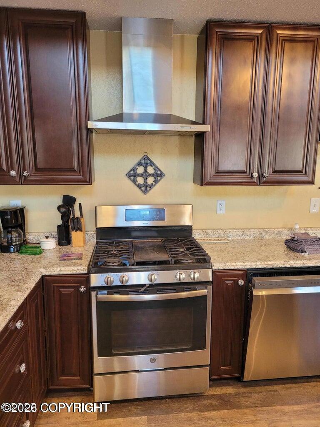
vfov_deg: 67.3
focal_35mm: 26
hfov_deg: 53.1
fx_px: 320
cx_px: 160
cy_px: 214
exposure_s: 1/59
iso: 200
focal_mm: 5.4
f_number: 1.8
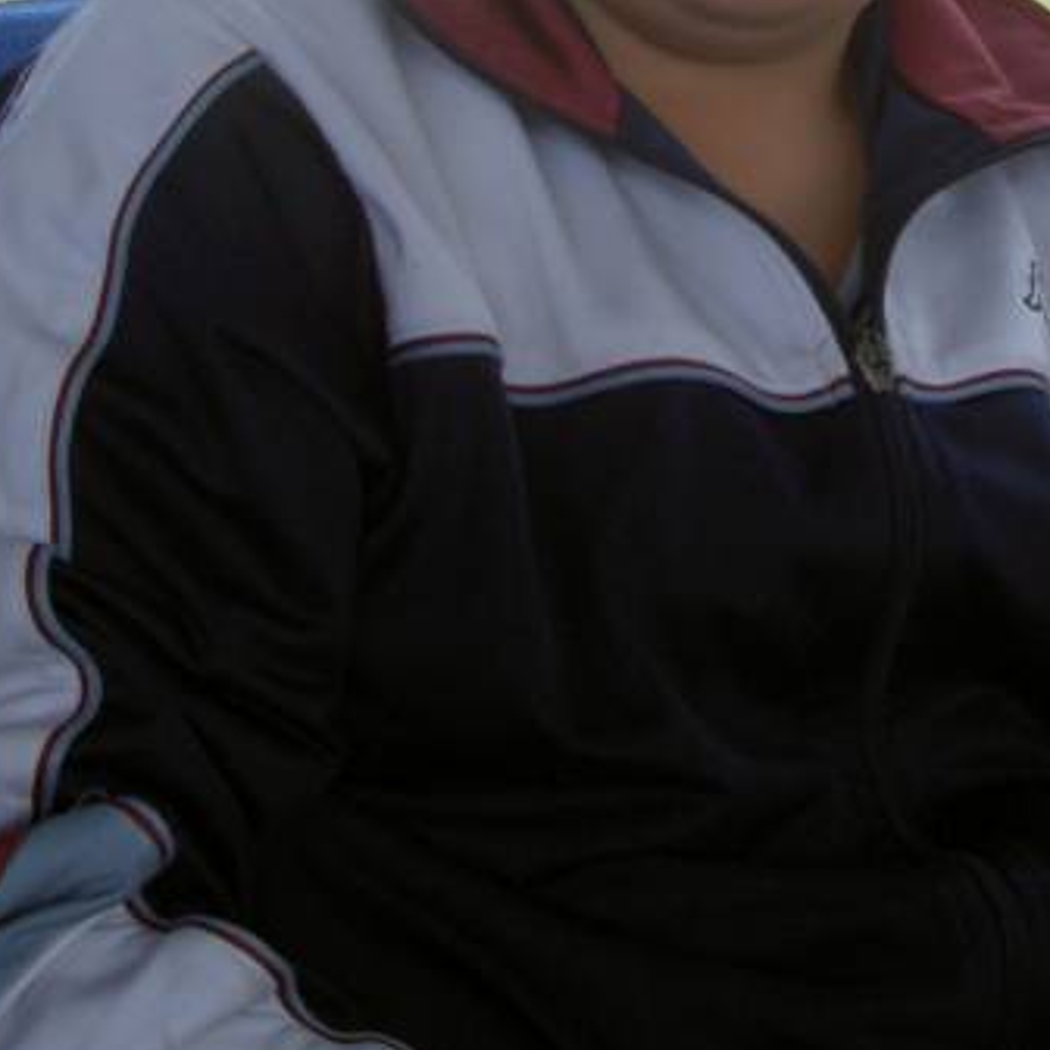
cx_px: 794
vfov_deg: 20.4
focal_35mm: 82
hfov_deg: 21.0
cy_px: -6
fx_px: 2814
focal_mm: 8
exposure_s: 1/200
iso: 100
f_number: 4.7
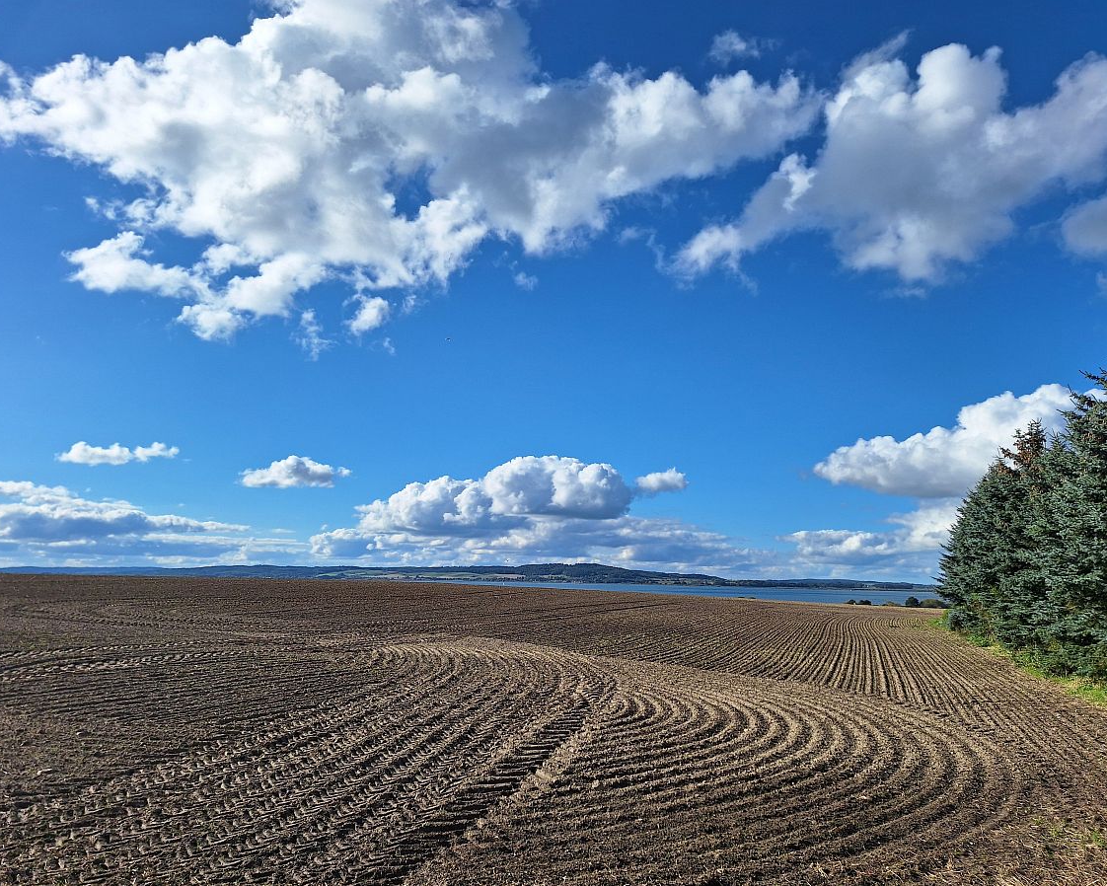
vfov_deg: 58.8
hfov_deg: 70.2
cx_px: 580
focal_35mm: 24
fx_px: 786
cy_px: 443
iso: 40
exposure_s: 1/6135
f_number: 1.8
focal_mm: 5.54
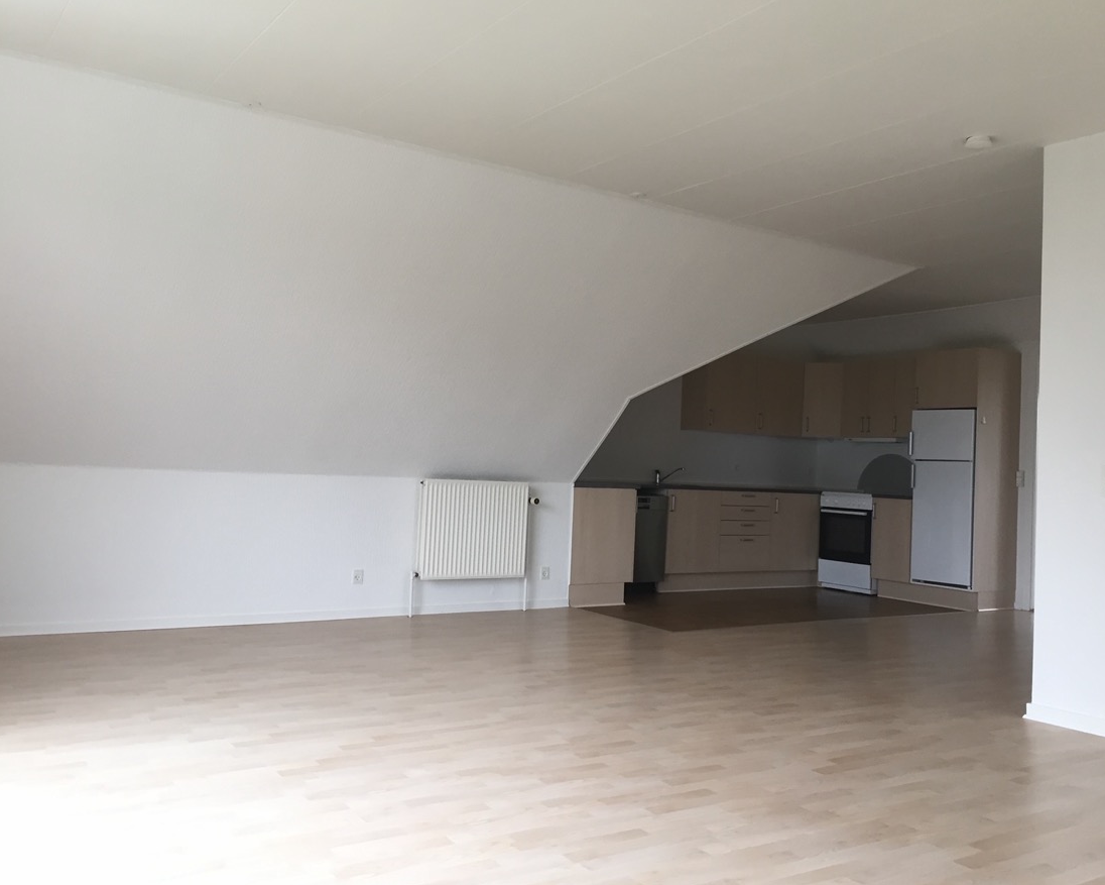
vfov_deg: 47.1
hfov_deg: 57.1
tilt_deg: +1.9
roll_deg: -3.5
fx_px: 1014
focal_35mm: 31
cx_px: 584
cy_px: 437
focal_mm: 4.15
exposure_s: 1/33
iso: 32
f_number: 2.2
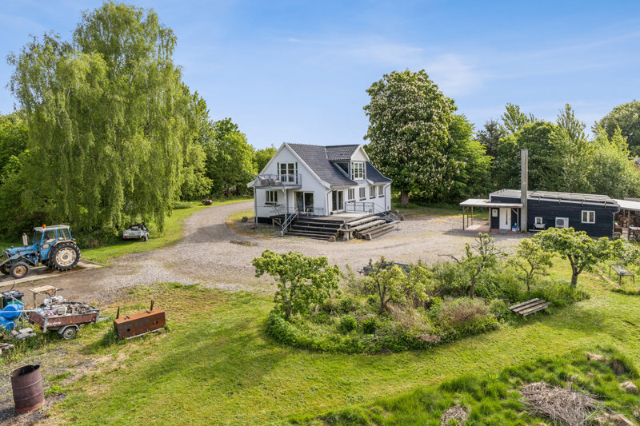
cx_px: 320
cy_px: 213
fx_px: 413
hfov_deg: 75.5
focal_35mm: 23
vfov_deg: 54.6
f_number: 8
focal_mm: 15.5
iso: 200
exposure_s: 1/320
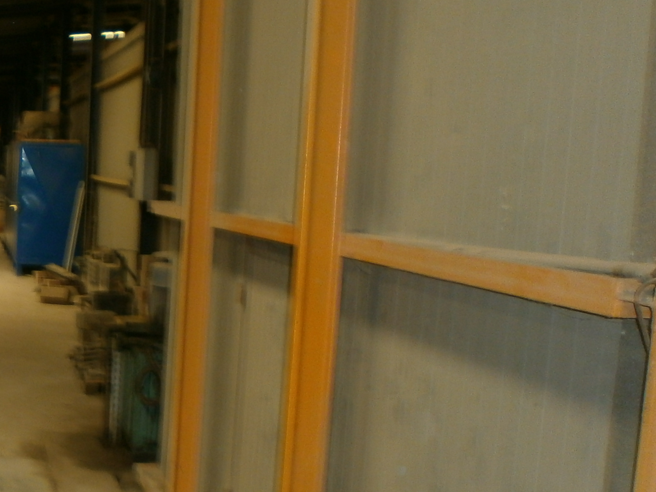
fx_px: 1137
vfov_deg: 24.3
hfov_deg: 29.3
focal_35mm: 60
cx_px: -50
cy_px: 305
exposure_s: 1/30
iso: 125
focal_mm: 4.8
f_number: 2.9
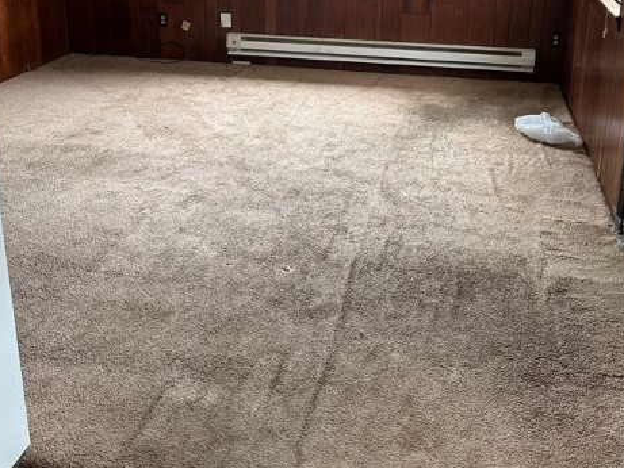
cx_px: 334
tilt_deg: -14.4
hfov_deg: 46.8
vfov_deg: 34.7
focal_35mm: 40
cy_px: 83
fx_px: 721
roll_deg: -0.9
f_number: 1.78
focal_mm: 6.86
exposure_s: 1/121
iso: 160
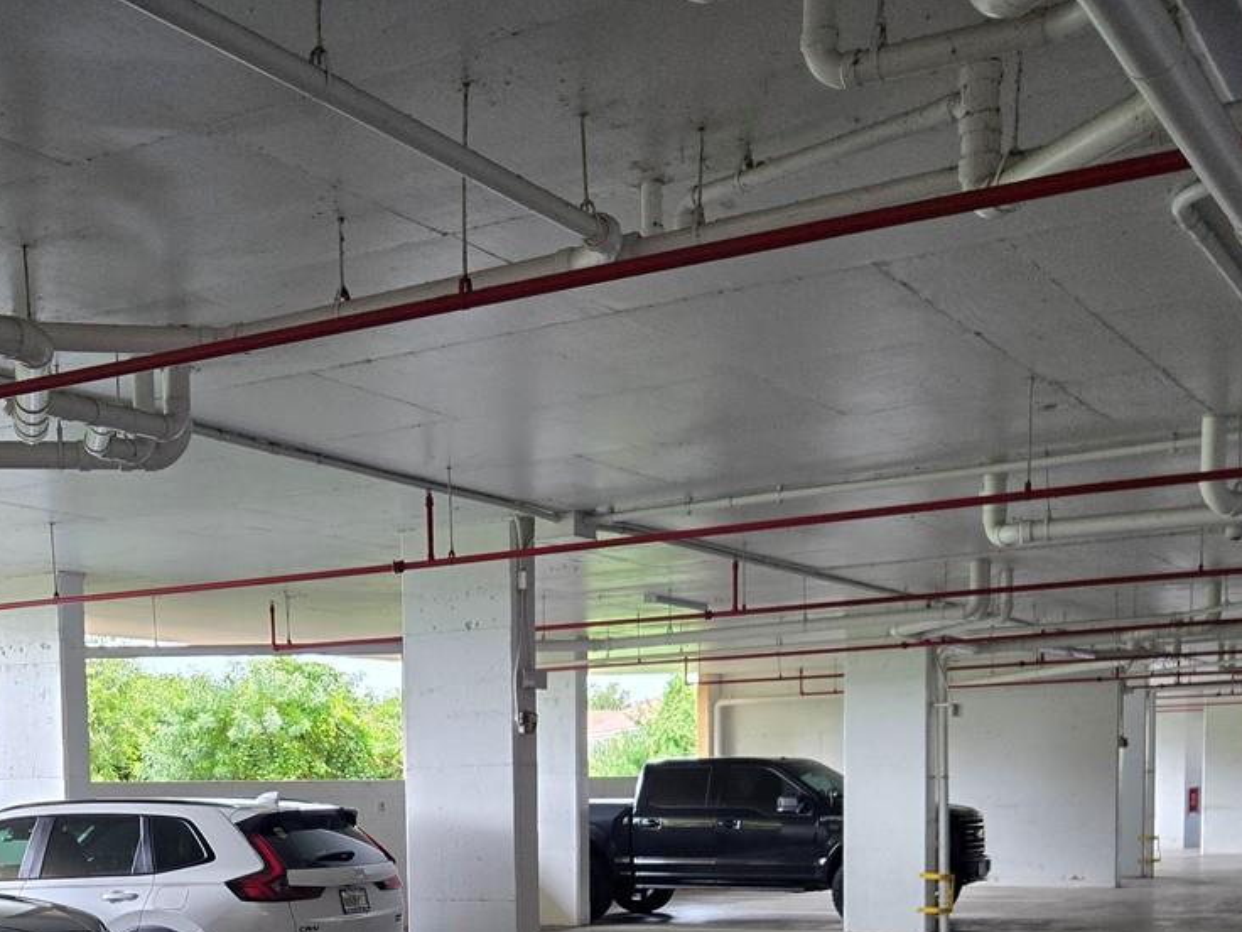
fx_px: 1794
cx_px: 366
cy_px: 956
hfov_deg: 37.6
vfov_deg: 27.3
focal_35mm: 50
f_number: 1.8
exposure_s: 1/180
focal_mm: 5.4
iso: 250
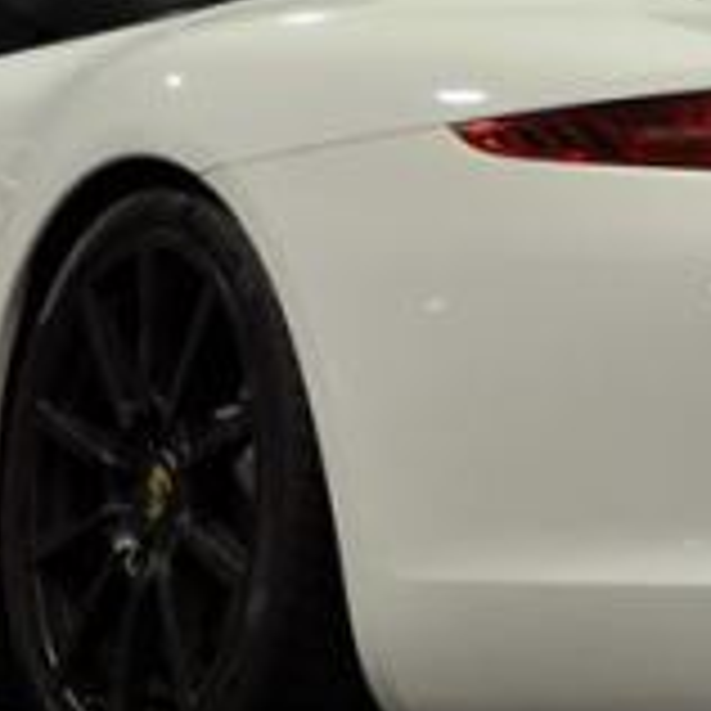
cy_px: 191
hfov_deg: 15.3
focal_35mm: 113
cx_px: 562
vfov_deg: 15.4
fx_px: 2626
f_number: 4.5
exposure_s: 1/20
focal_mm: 24
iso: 400
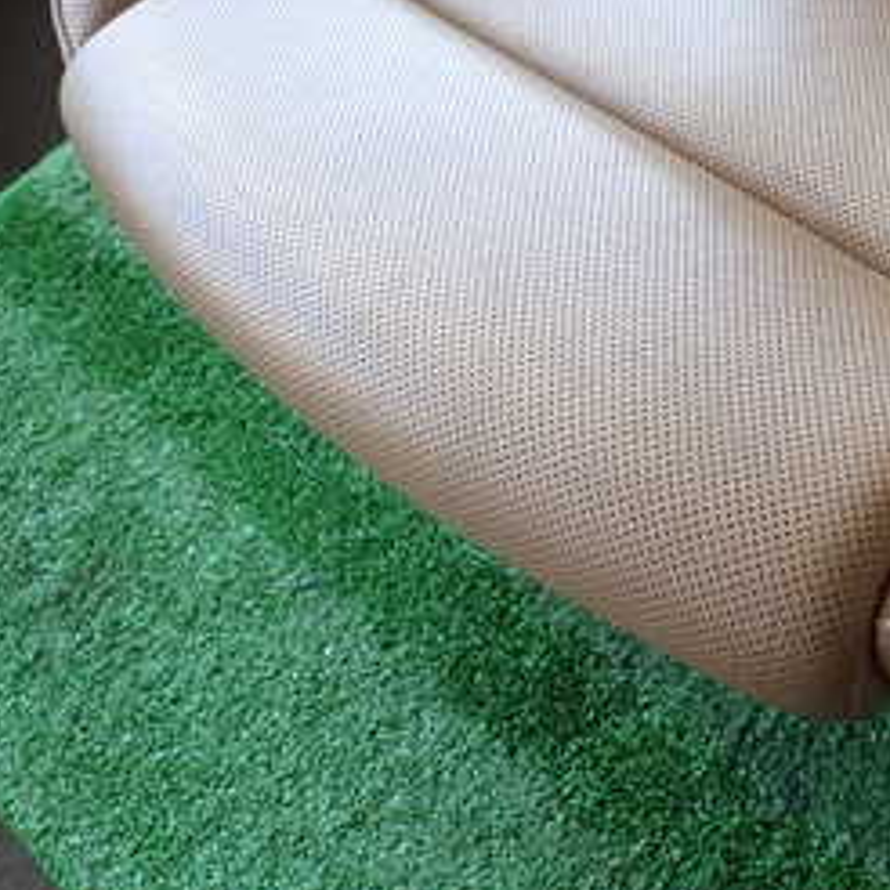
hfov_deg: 28.5
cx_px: 1002
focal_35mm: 54
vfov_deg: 30.2
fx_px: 1571
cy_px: 80
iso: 100
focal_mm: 4.5
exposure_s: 1/125
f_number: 2
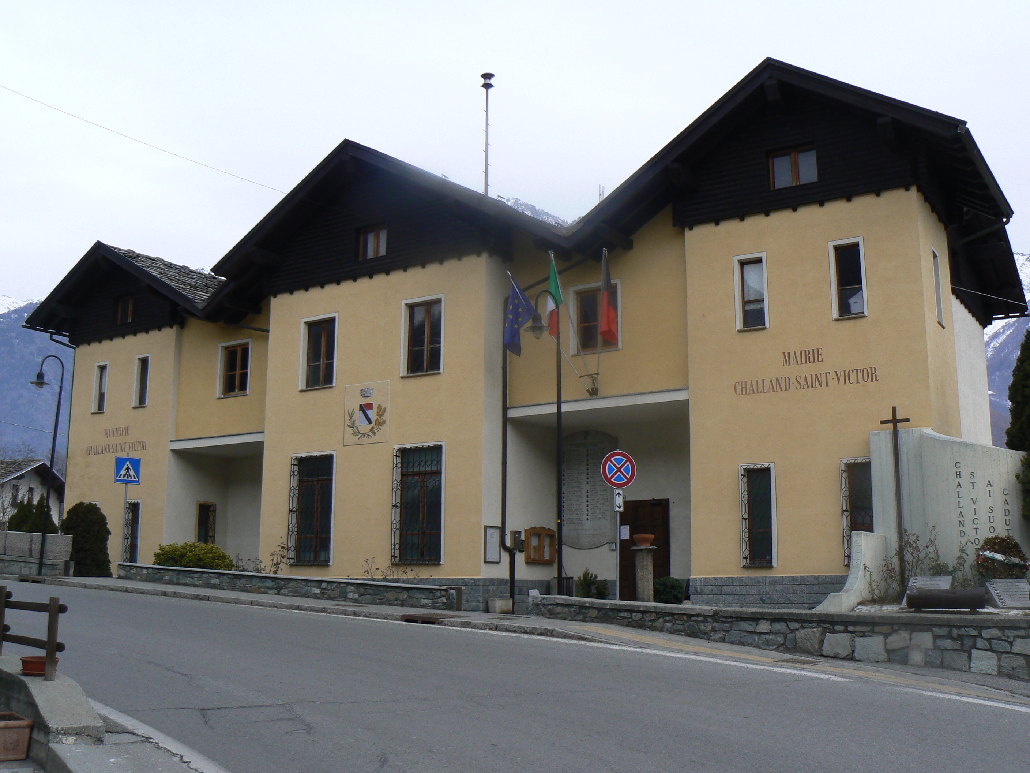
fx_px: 1071
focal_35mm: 36
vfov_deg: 39.7
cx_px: 515
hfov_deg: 51.4
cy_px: 386
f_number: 5.6
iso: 80
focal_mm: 6
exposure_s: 1/250
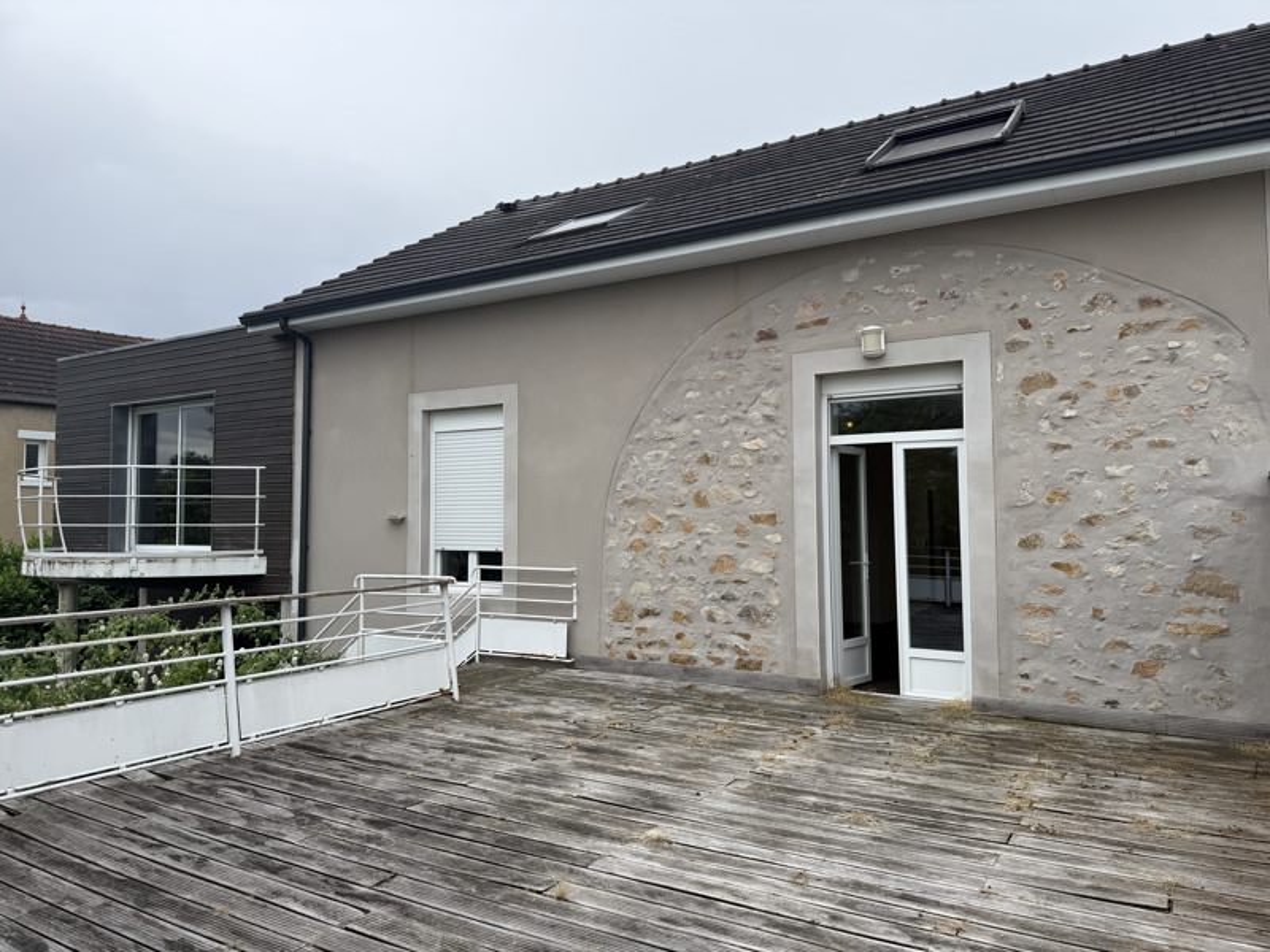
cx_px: 635
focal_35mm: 24
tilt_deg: +3.6
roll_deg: +0.6
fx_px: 881
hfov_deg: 71.6
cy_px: 476
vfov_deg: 56.8
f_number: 1.78
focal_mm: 6.76
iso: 80
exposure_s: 1/2801
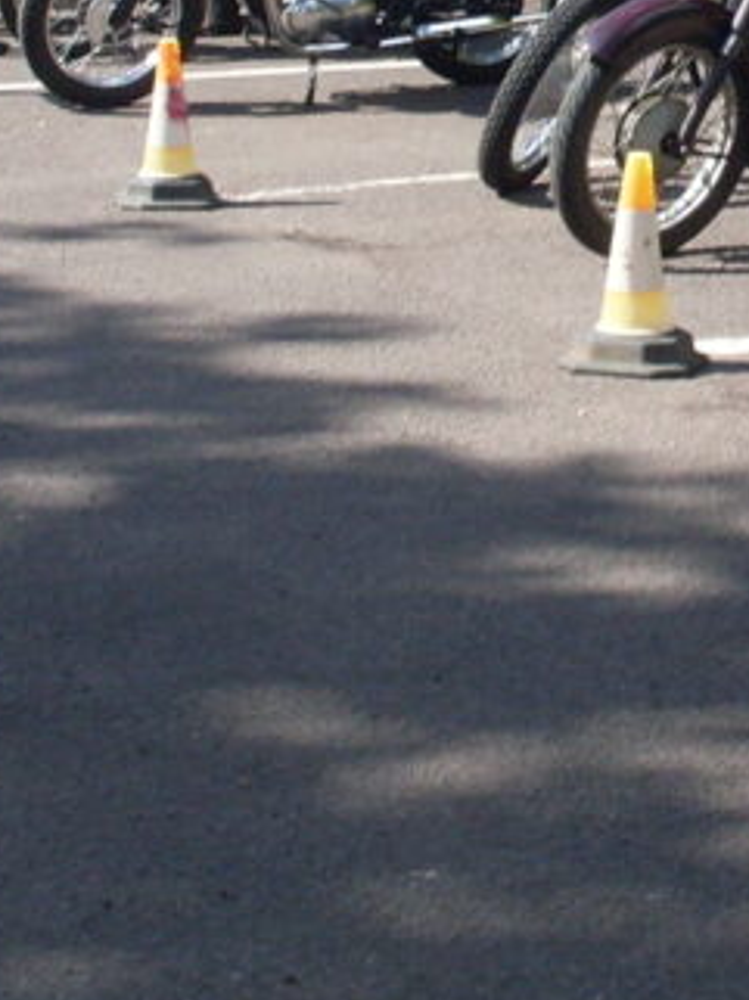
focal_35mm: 121
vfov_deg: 15.9
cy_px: -31
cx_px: 998
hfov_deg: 11.9
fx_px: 3495
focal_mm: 6.3
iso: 80
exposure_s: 1/125
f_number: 8.4
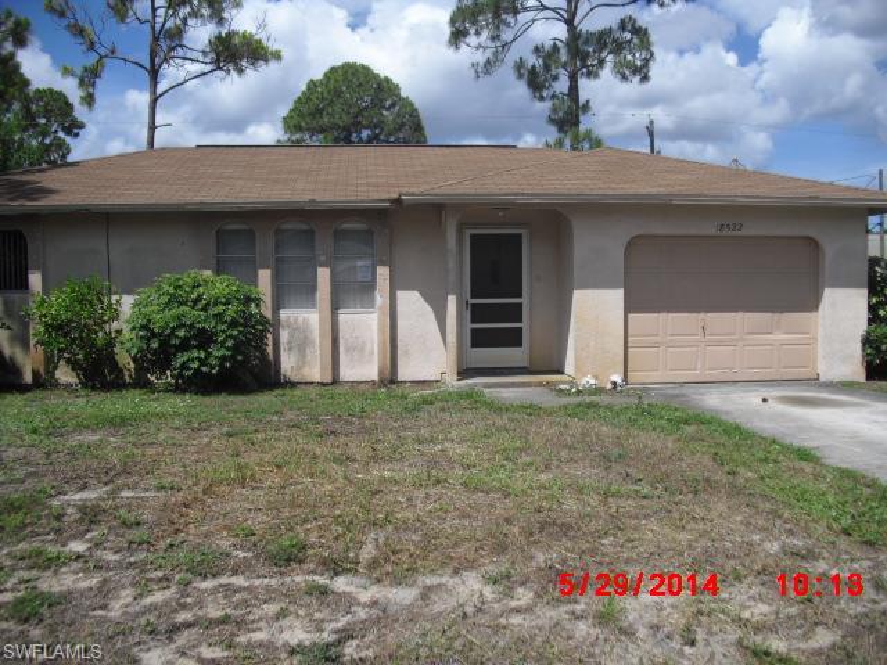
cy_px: 332
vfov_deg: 39.7
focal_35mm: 36
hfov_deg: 51.4
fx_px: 922
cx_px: 444
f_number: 7.8
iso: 64
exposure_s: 1/200
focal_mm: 6.3
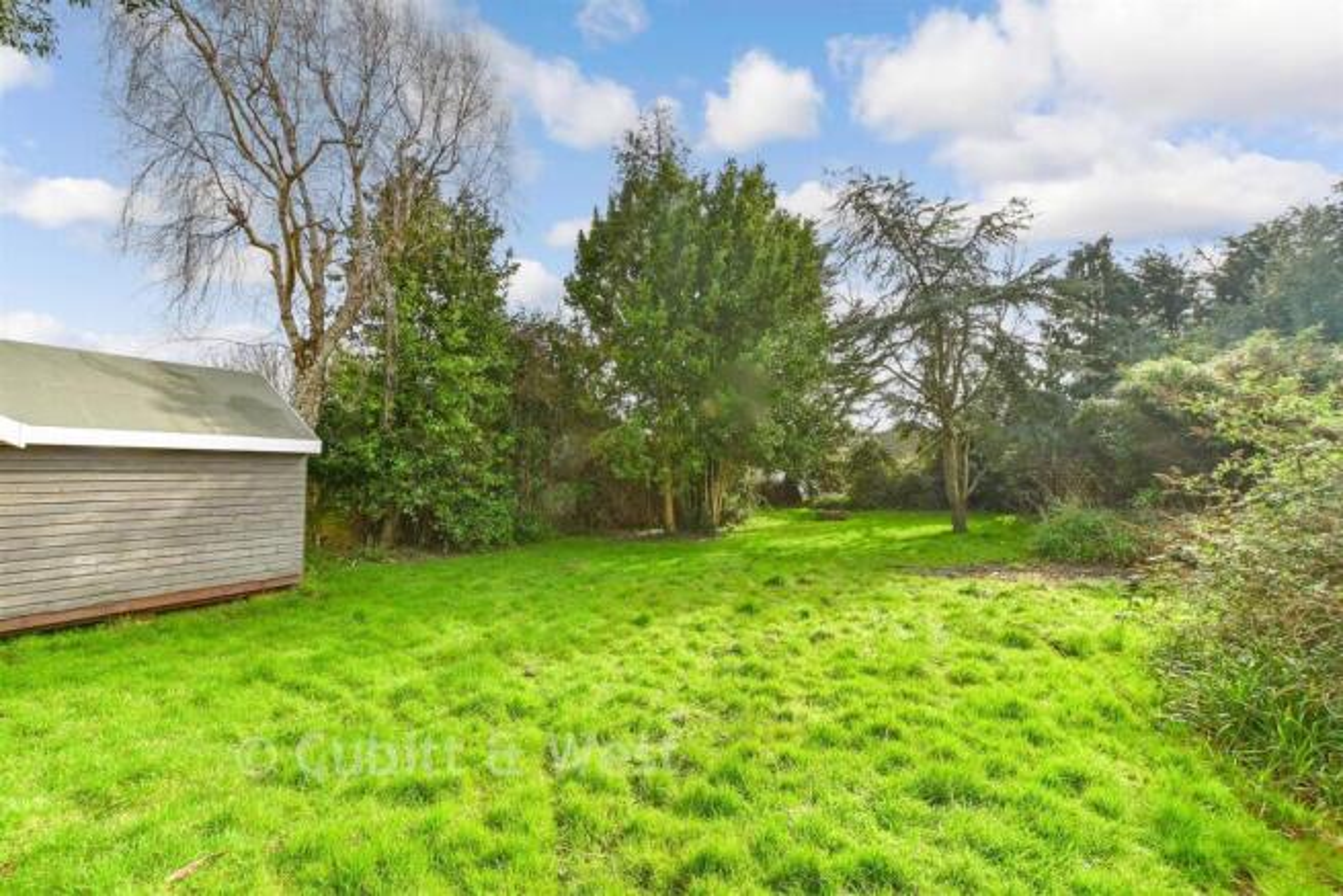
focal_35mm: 15
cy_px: 448
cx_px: 672
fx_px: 560
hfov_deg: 100.4
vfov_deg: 77.4
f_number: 8
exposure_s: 1/250
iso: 320
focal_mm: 10
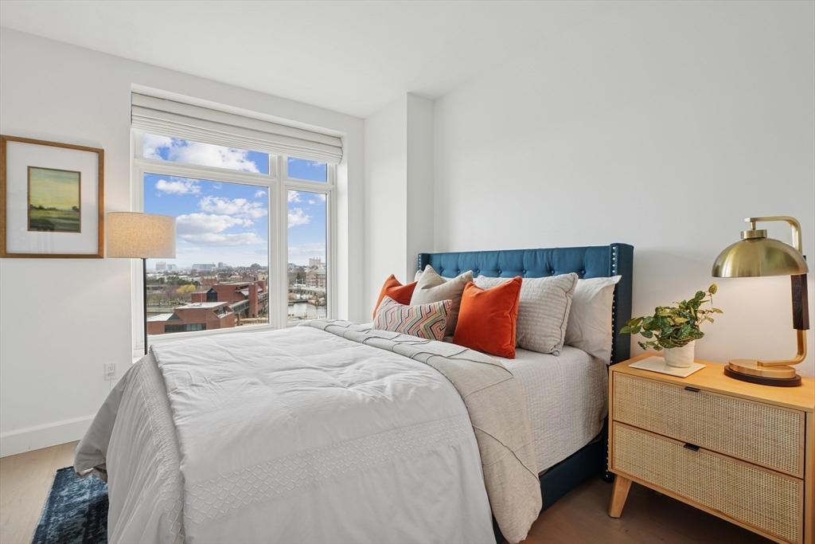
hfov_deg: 96.7
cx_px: 408
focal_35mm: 16
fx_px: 362
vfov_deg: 73.8
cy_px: 272
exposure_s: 1/5
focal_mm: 16
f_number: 11
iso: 100
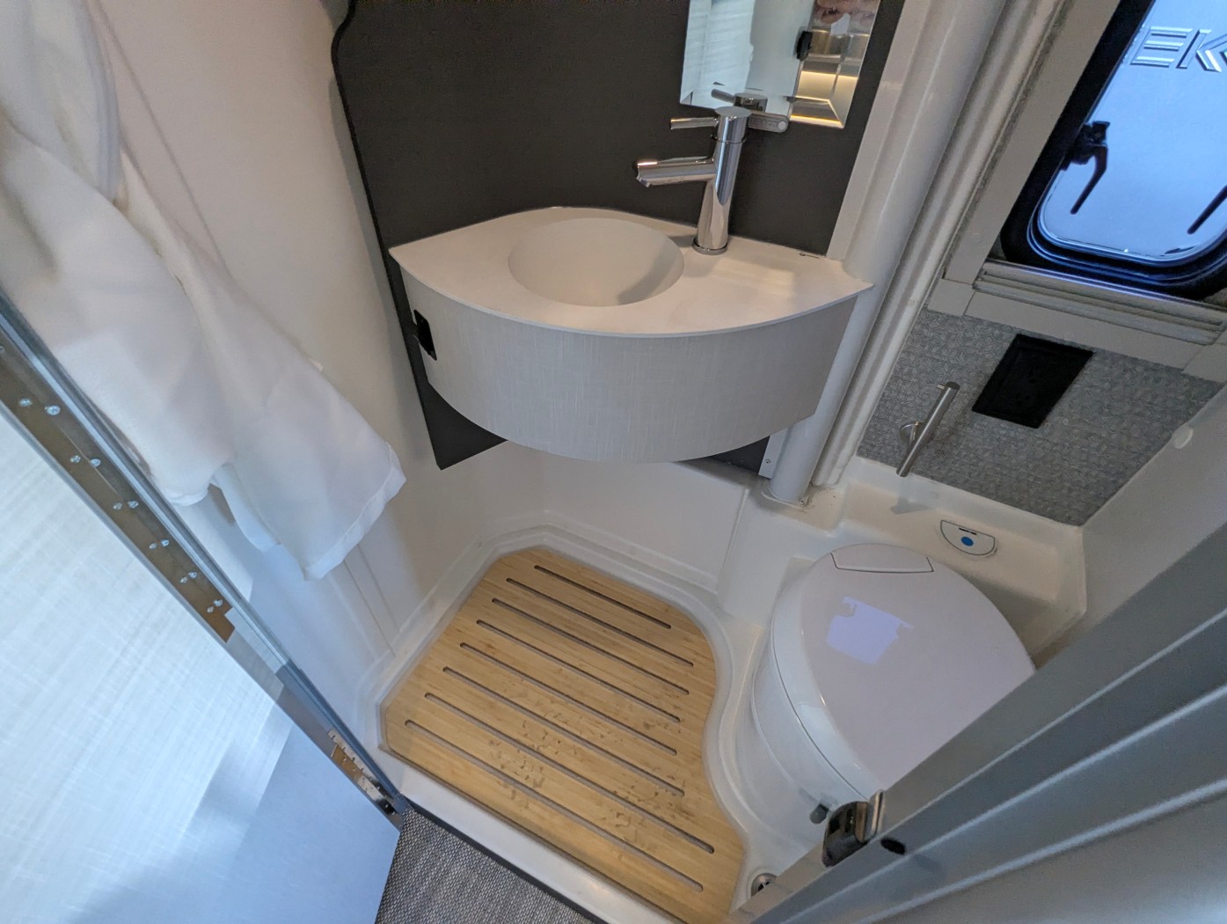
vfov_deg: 78.2
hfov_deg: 94.4
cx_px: 614
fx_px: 568
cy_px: 462
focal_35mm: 16
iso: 257
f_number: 2.2
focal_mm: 2.35
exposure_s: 1/183
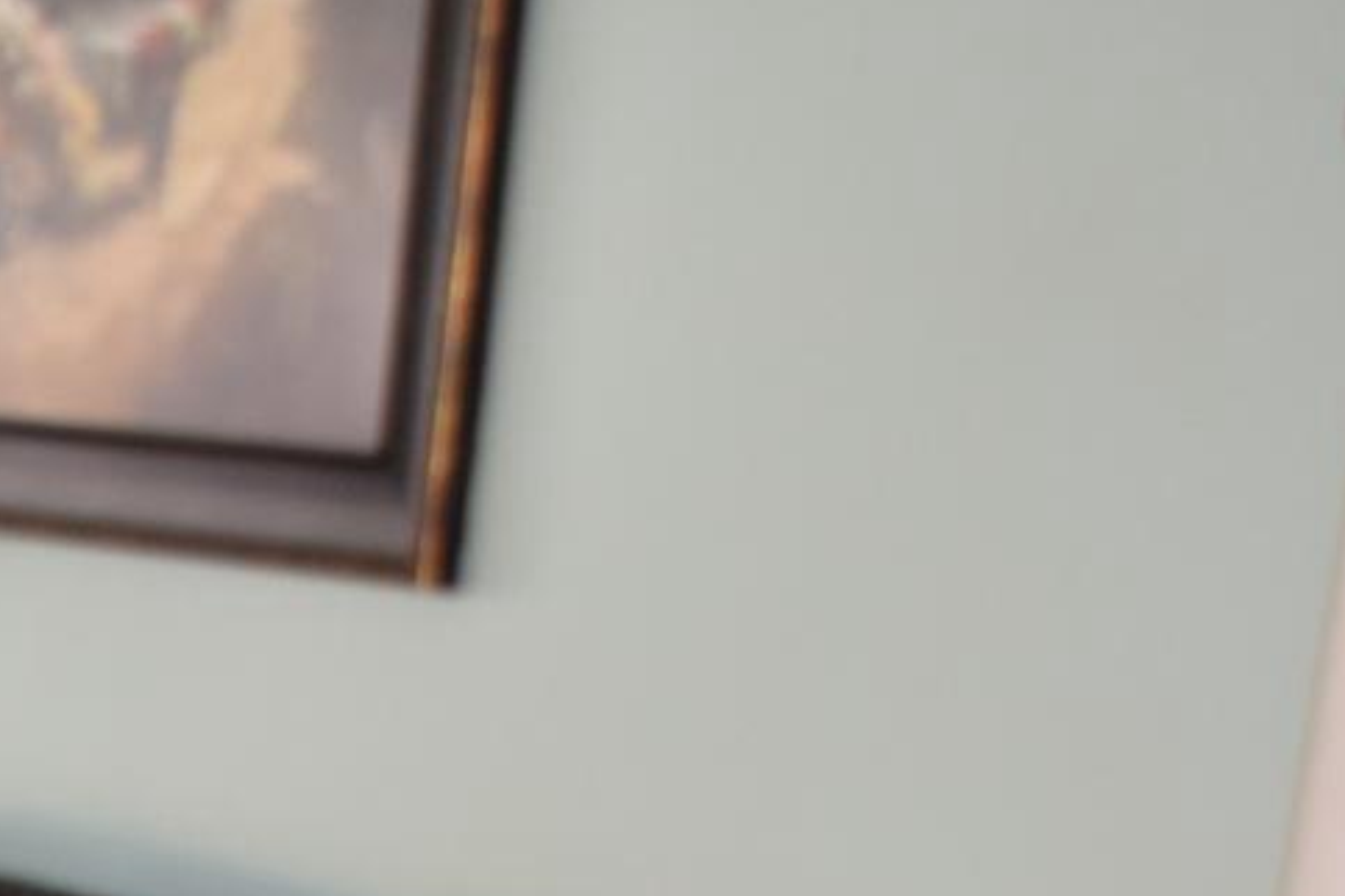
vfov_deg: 8.2
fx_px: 5944
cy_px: 1796
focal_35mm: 159
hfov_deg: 11.5
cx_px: -1448
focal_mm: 25
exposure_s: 1/125
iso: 640
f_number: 5.6
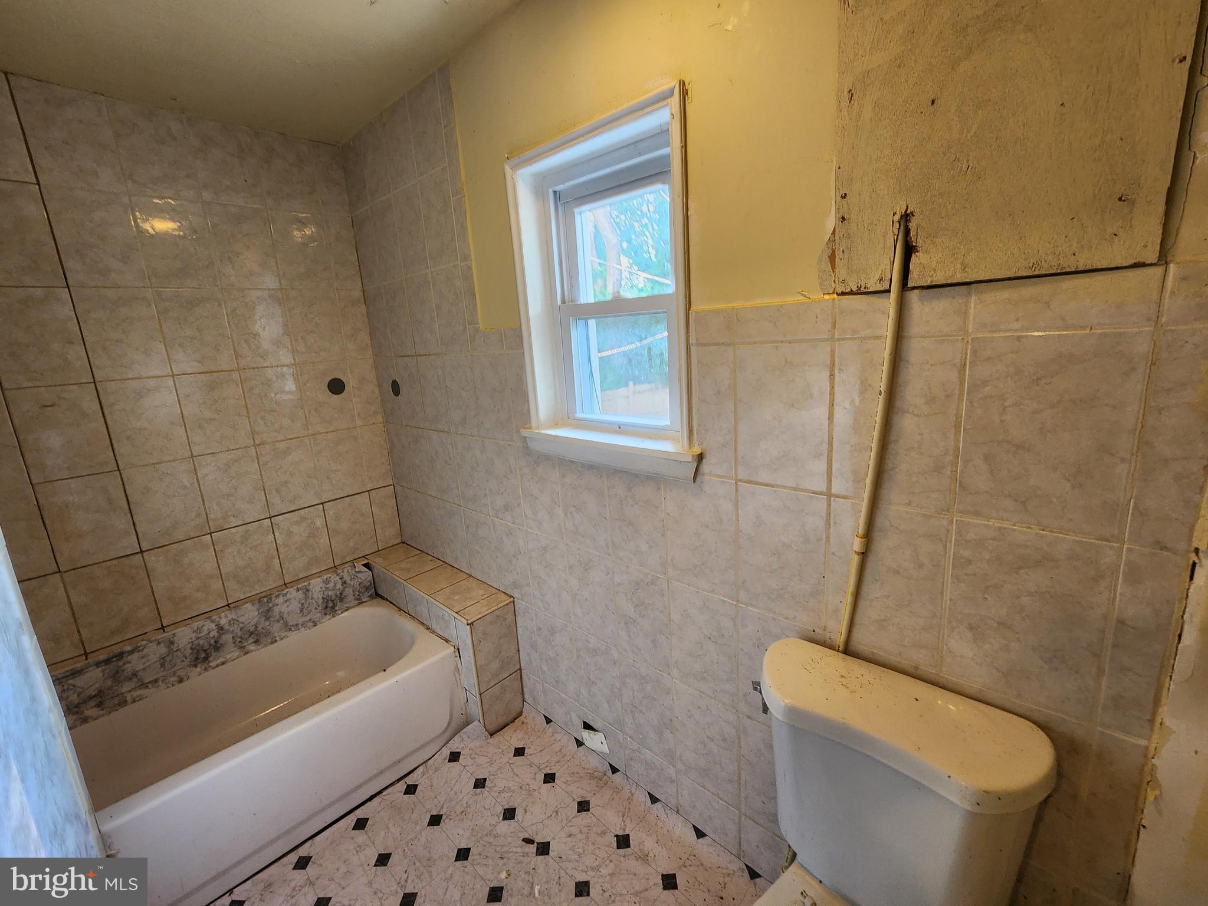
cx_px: 604
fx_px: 454
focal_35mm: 13
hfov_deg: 106.2
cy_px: 453
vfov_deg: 89.9
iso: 200
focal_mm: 2.2
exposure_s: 1/60
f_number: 2.2
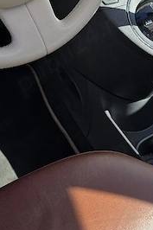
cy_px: -64
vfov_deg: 24.7
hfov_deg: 18.8
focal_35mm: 72
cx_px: 106
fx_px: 460
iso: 80
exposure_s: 1/2500
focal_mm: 6.3
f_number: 1.7
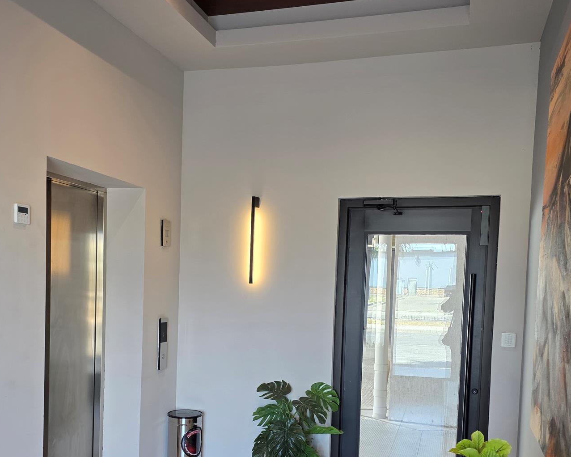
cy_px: 317
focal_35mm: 36
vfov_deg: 40.5
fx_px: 608
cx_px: 259
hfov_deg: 50.2
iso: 125
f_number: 1.7
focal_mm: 6.3
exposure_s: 1/180
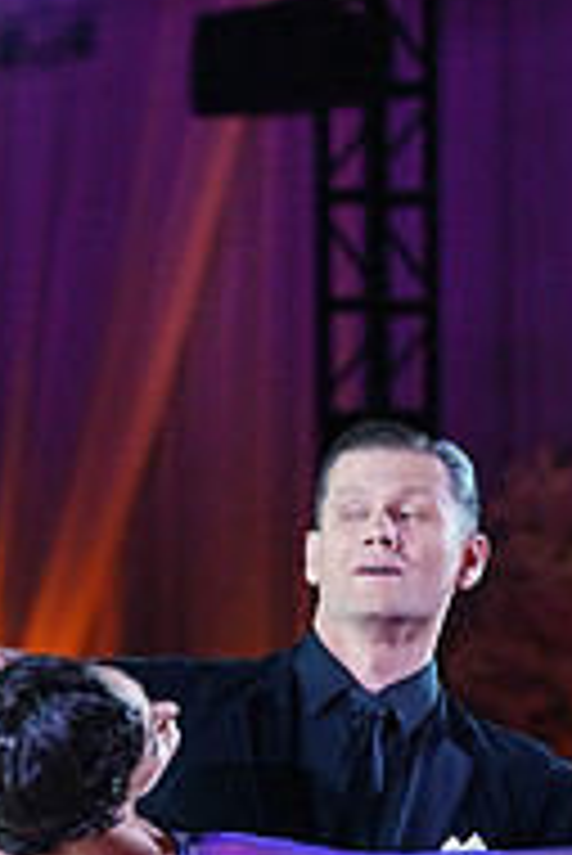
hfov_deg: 4.1
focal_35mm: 339
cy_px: 1269
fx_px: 8064
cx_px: 119
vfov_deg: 6.0
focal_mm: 111
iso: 2000
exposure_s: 1/400
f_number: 4
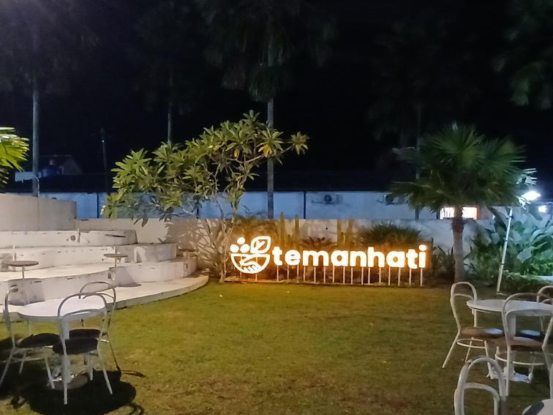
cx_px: 222
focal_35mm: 27
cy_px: 238
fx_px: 431
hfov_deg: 64.7
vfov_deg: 51.2
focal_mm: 1.4
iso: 1000
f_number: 2.2
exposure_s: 1/16.7
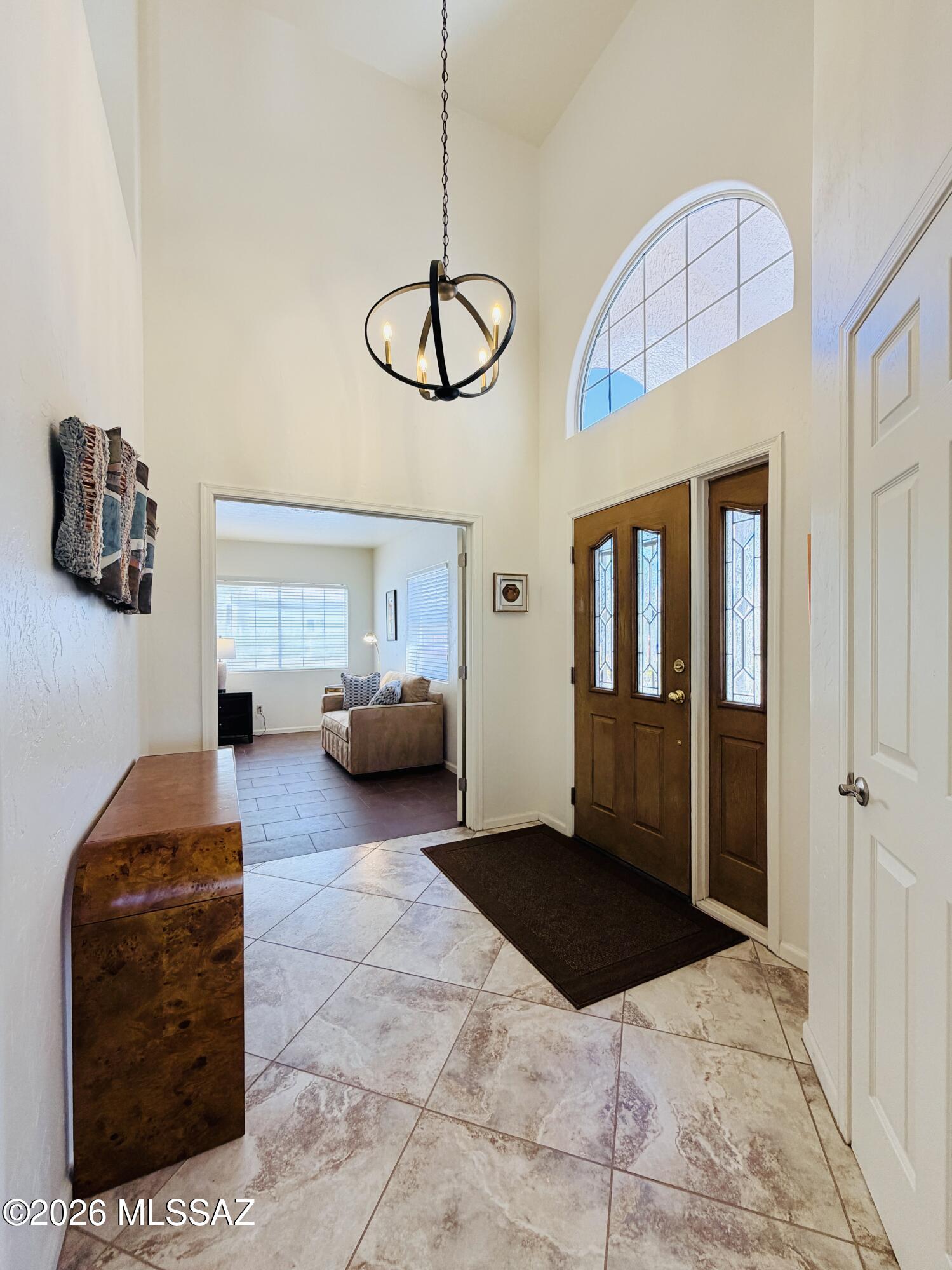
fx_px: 513
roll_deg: -0.7
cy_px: 635
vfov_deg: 102.1
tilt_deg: +0.5
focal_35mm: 14
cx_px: 476
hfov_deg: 85.7
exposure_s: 1/120
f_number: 2.2
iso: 125
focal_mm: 2.22
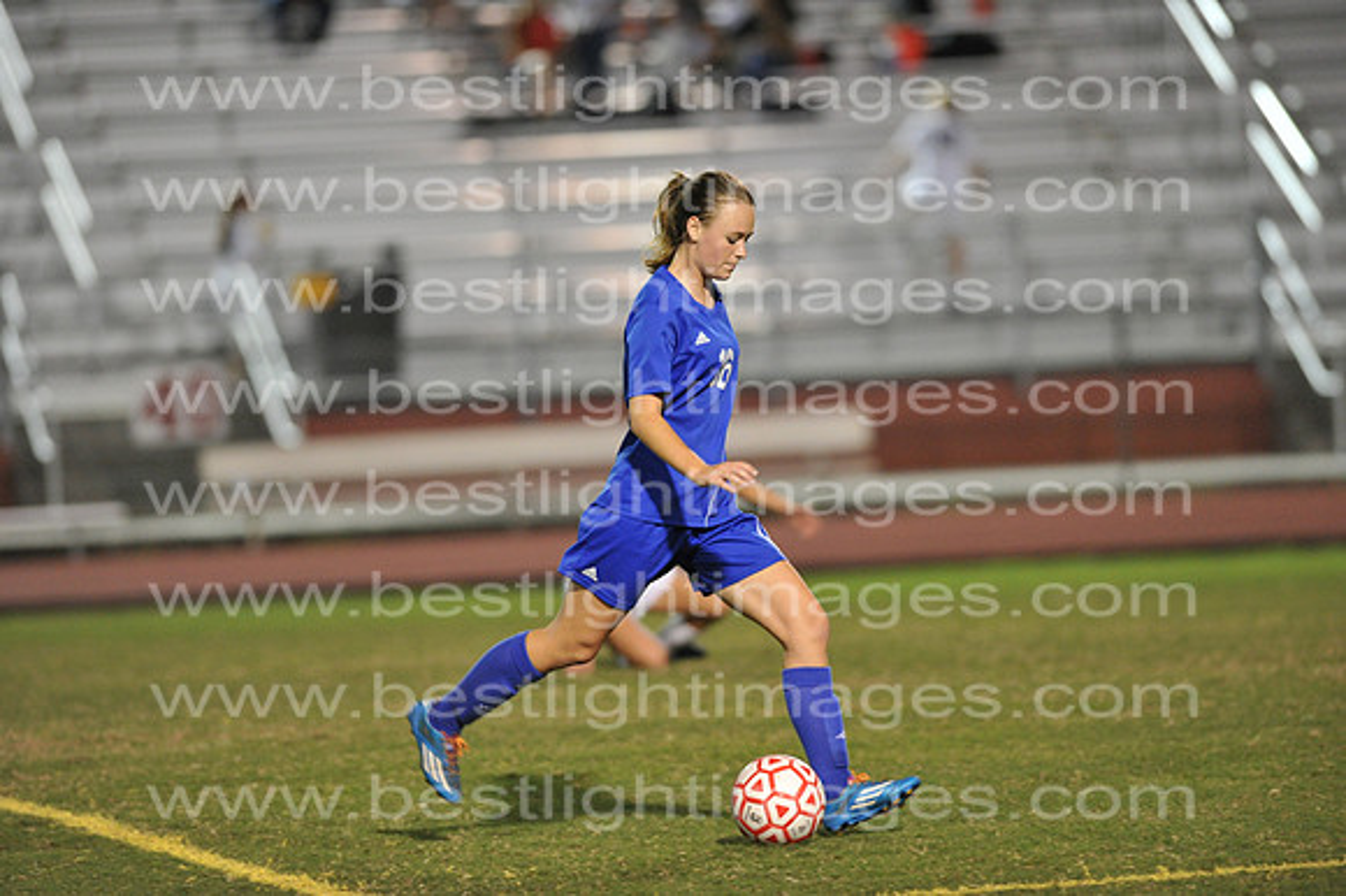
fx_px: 11210
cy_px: 448
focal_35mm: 300
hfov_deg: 6.9
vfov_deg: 4.6
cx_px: 673
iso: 5000
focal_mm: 300
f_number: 3.2
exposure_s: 1/400
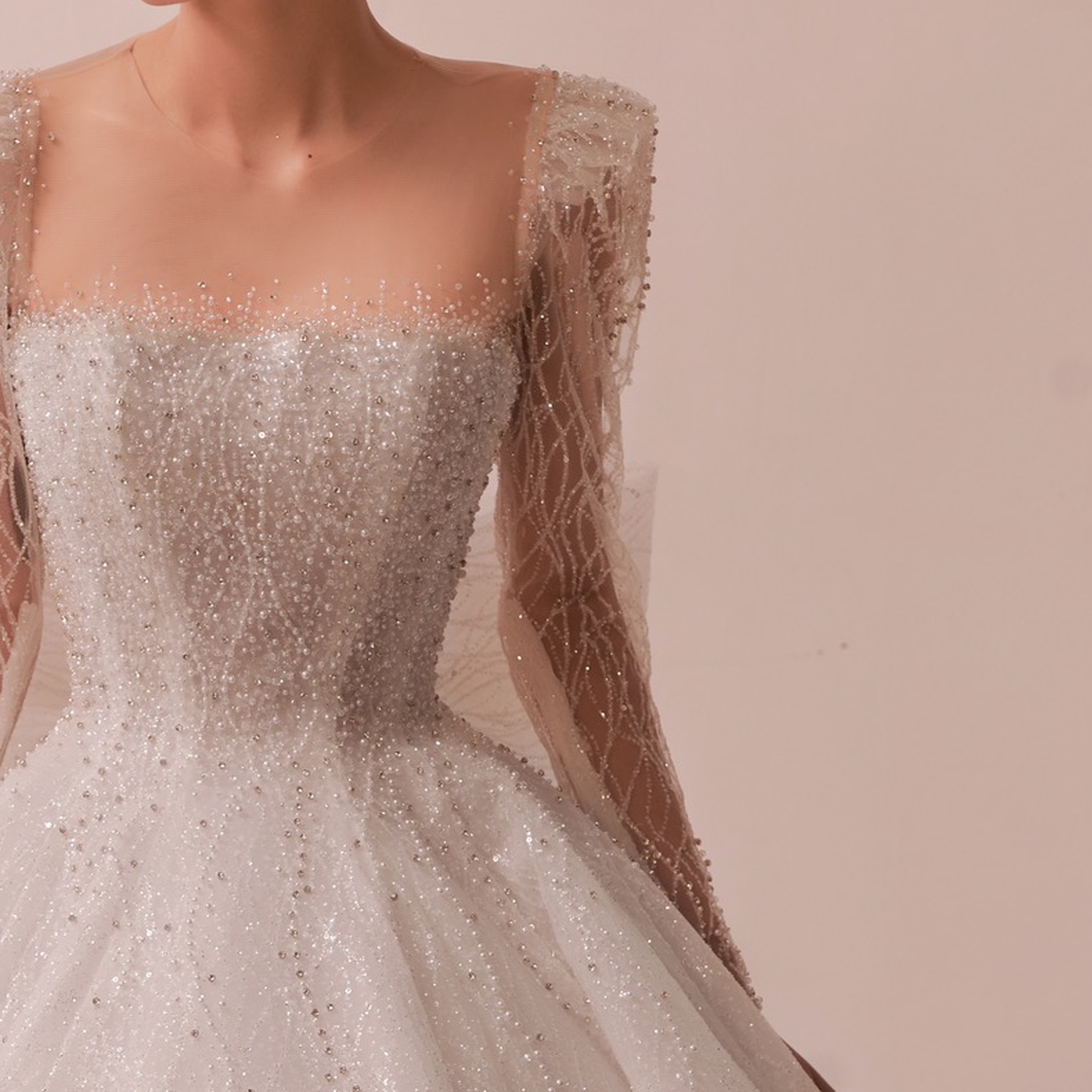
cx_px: 219
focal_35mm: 174
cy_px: 807
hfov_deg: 10.0
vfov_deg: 10.0
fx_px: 6210
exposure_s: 1/125
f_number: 5.6
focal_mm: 70
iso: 250
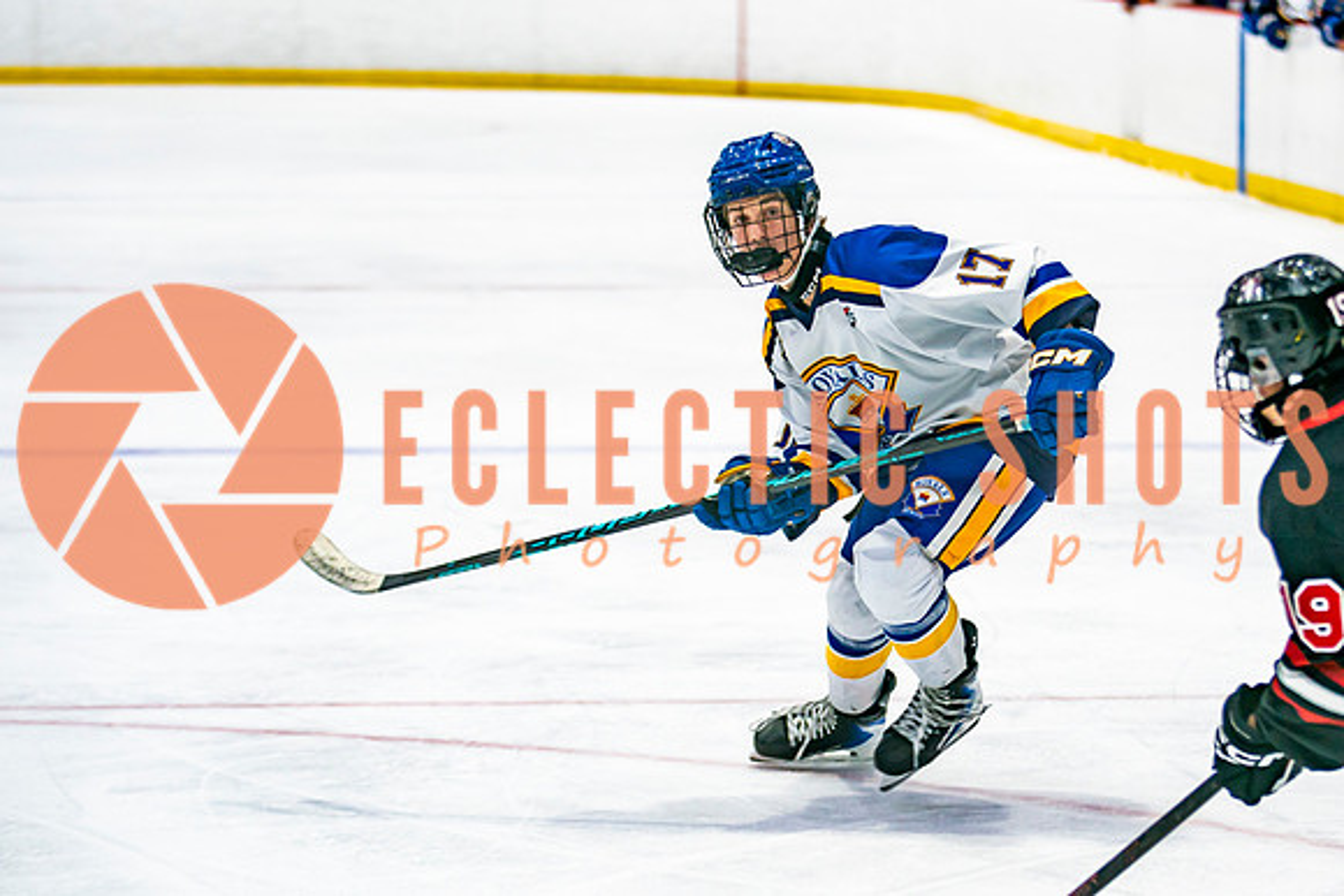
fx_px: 6618
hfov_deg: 11.6
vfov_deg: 7.8
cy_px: 356
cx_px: 985
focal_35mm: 177
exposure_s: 1/640
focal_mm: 102
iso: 500
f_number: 2.8
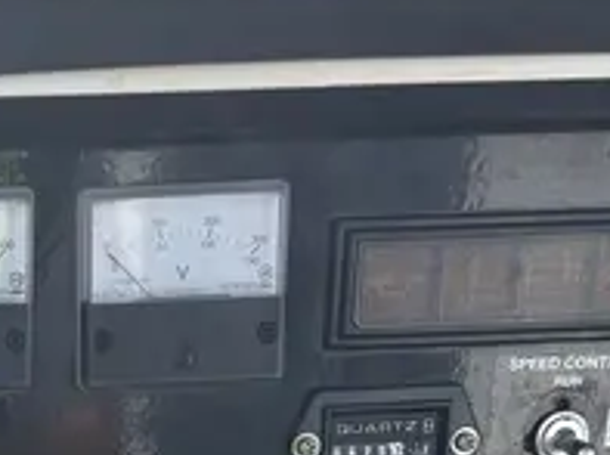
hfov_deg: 19.0
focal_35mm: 97
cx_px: -149
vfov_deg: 13.3
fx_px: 1706
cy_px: 887
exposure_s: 1/1600
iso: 50
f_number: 1.6
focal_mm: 5.1
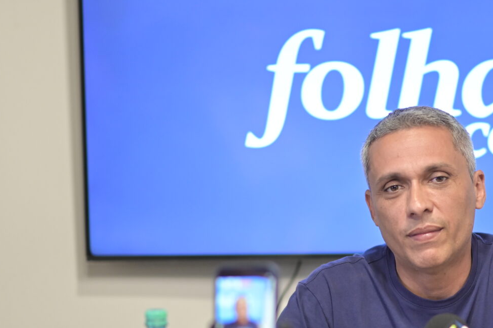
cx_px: 372
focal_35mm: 167
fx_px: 2285
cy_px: 284
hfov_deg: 12.3
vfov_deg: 8.2
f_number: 1.4
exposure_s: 1/250
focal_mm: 85
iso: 1000
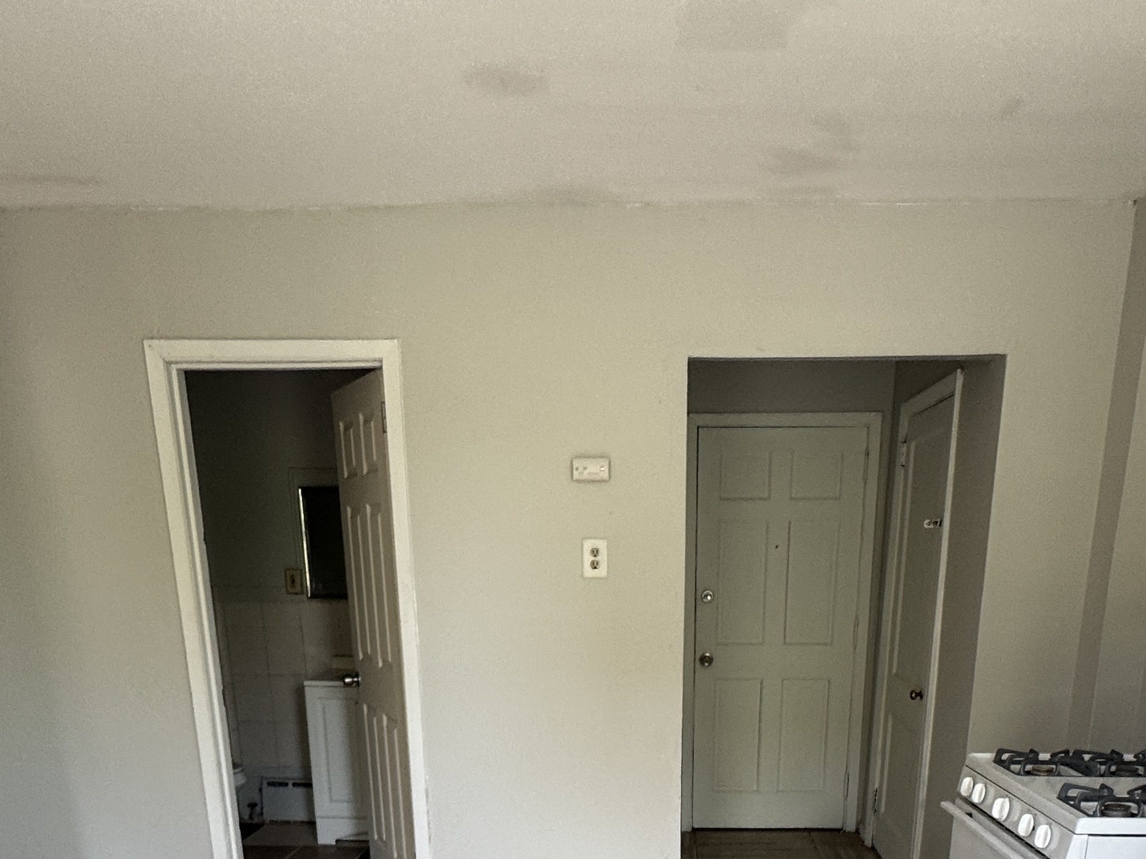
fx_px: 993
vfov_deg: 41.2
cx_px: 635
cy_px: 845
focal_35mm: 30
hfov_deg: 59.8
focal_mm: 2.22
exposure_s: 1/99
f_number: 2.2
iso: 125
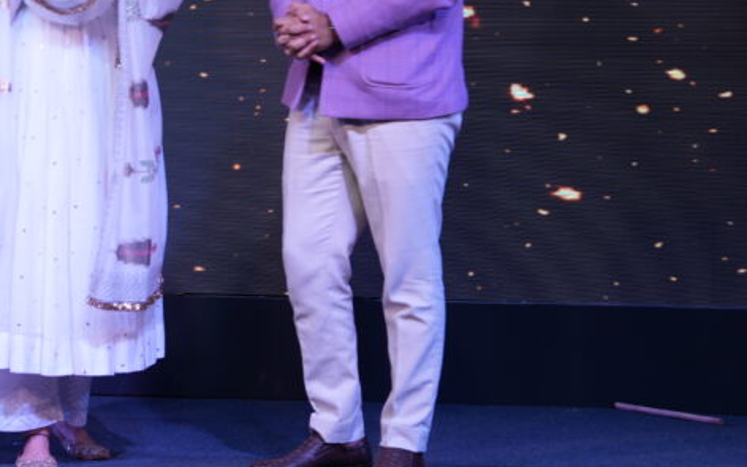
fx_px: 2463
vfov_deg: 10.8
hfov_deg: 17.1
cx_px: 139
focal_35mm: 121
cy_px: 74
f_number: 2.8
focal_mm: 70
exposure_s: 1/100
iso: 100
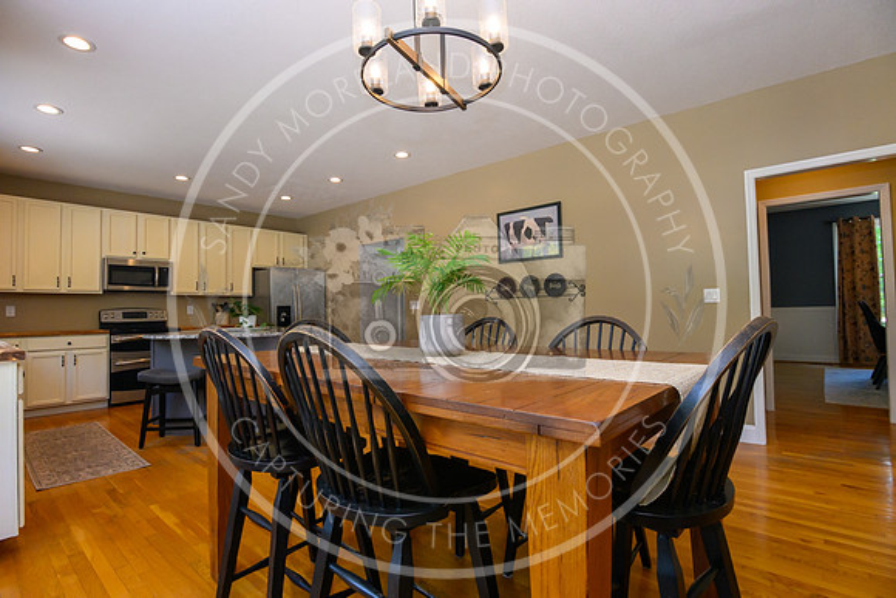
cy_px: 299
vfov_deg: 70.5
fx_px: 423
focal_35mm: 17
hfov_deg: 93.3
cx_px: 448
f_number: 5.6
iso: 3600
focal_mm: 17
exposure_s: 1/320
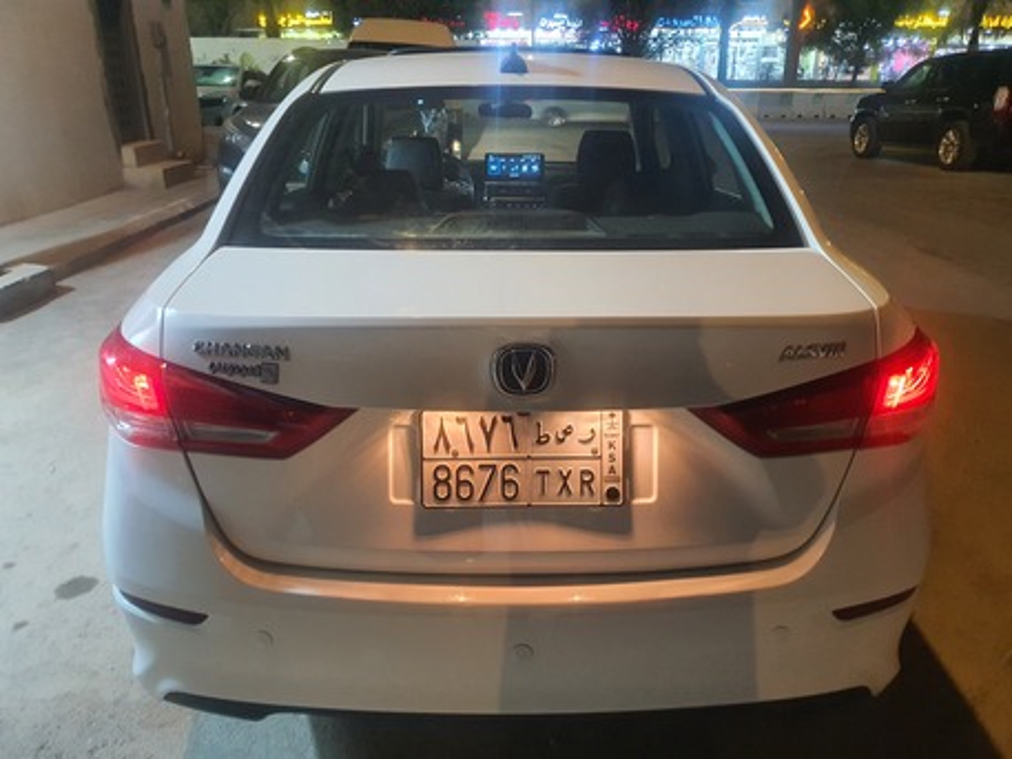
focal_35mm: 26
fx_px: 760
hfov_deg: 67.3
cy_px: 380
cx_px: 506
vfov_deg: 53.1
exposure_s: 1/40
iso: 400
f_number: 1.5
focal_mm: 4.3
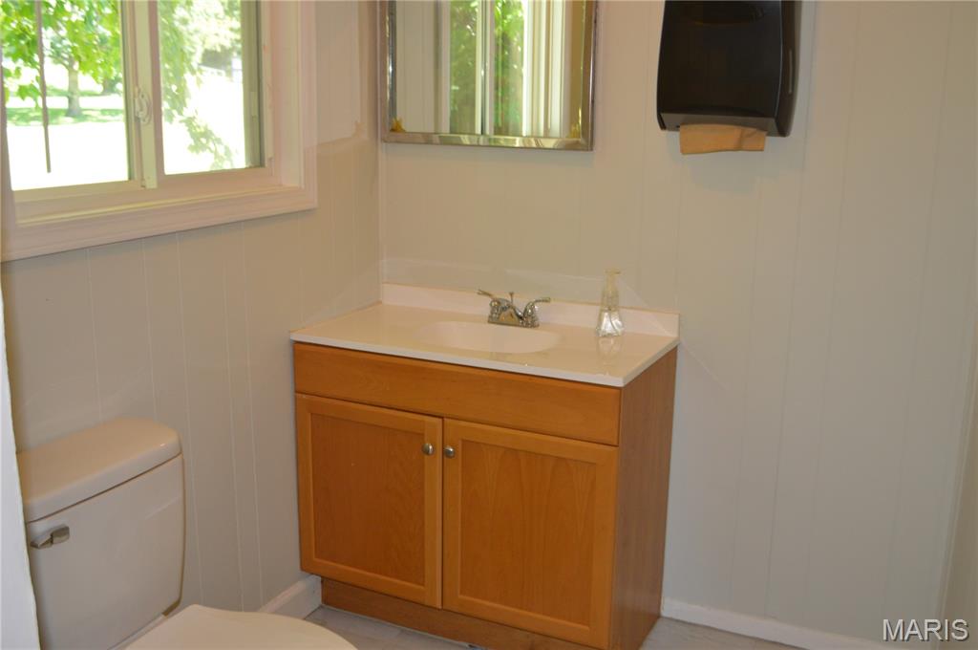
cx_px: 489
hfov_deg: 53.2
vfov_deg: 36.8
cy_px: 325
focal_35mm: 36
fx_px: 977
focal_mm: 24
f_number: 4
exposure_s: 1/60
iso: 560
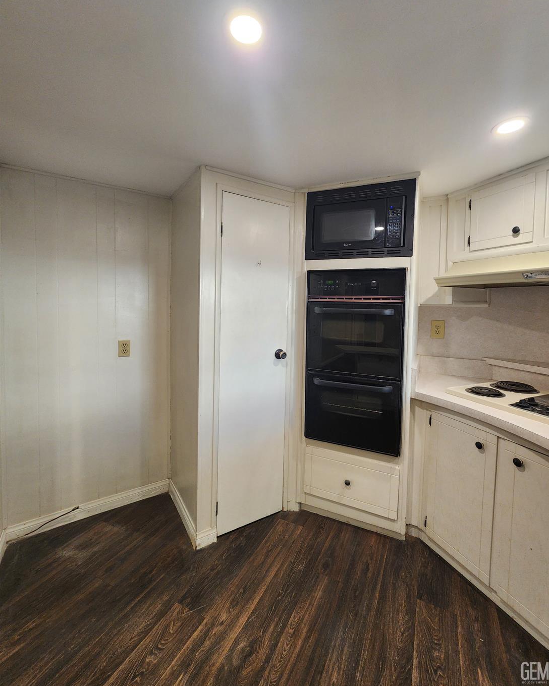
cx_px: 283
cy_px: 318
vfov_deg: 100.5
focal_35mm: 14
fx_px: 284
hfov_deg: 88.0
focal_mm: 2.2
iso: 160
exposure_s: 1/60
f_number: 2.2
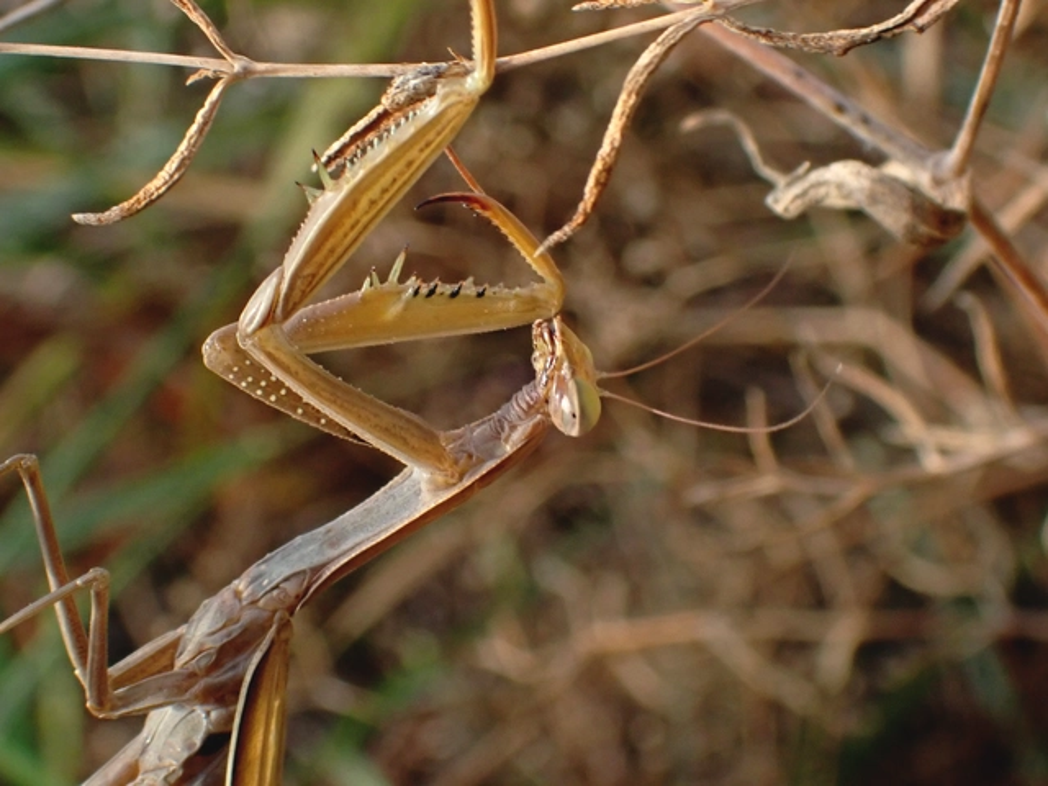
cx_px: 524
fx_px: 3028
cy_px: 393
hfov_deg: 19.6
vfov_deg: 14.8
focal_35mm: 100
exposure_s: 1/400
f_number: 6.3
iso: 500
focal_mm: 18
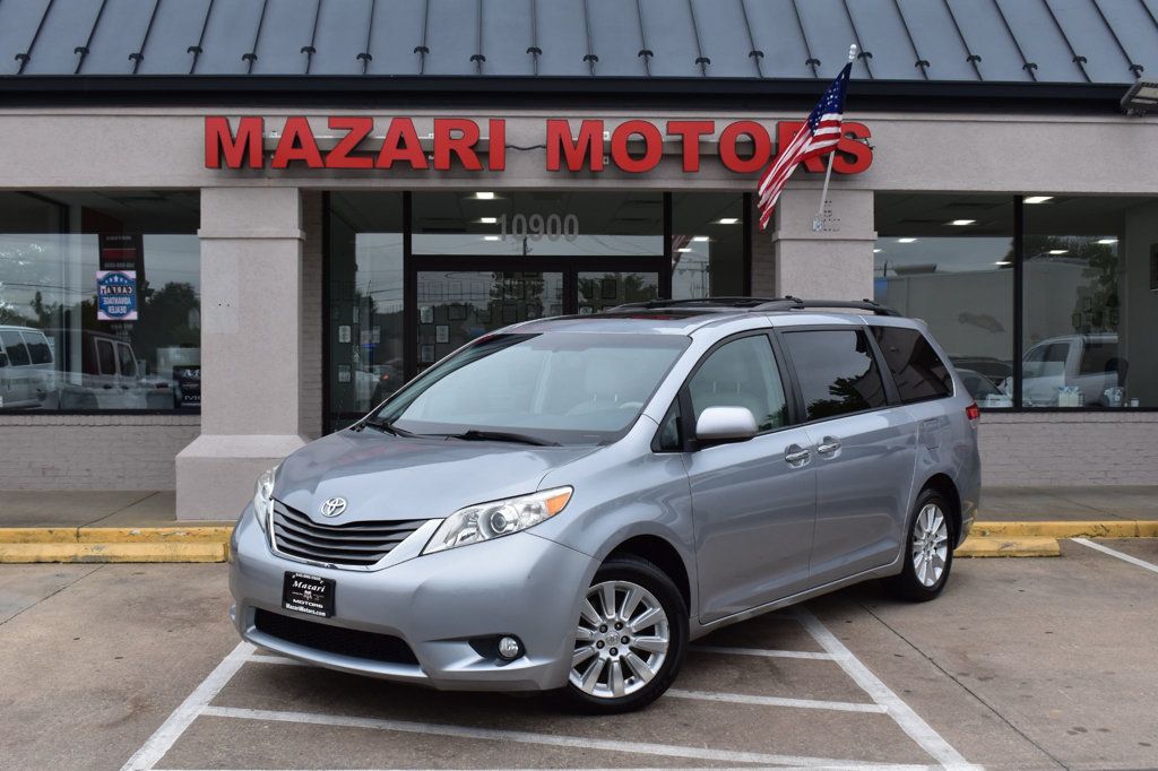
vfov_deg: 31.9
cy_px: 386
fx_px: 1350
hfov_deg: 46.4
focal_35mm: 42
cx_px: 579
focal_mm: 28
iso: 400
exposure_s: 1/250
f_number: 10
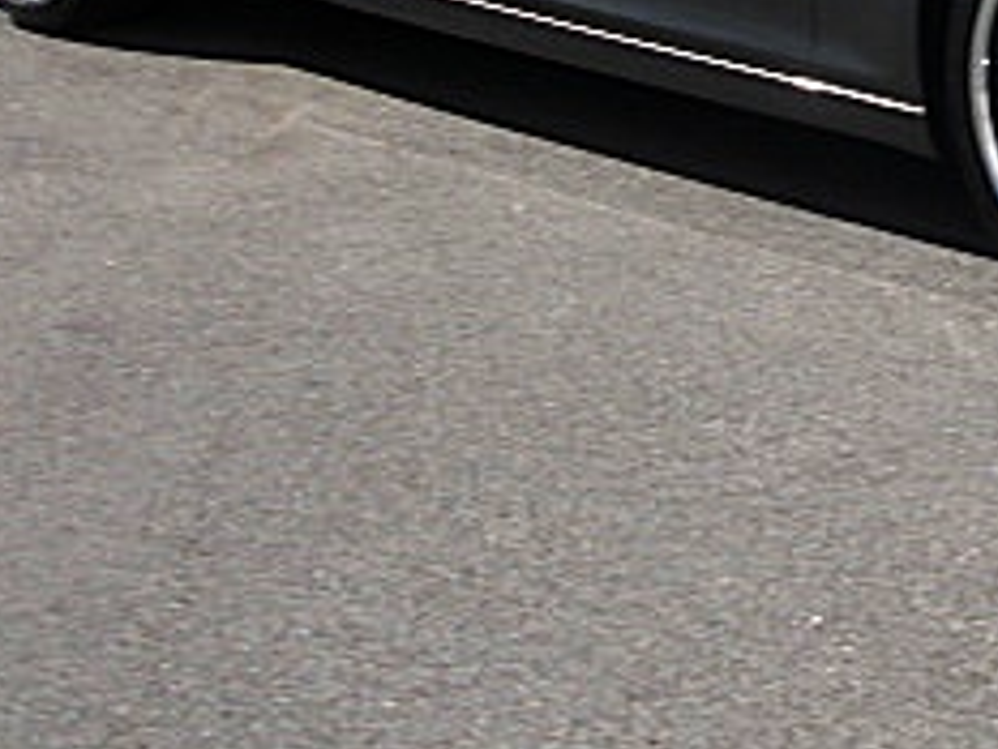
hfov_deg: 19.1
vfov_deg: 14.6
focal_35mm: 99
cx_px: 1067
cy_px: -56
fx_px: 2856
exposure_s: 1/125
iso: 50
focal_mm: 6.3
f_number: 7.9
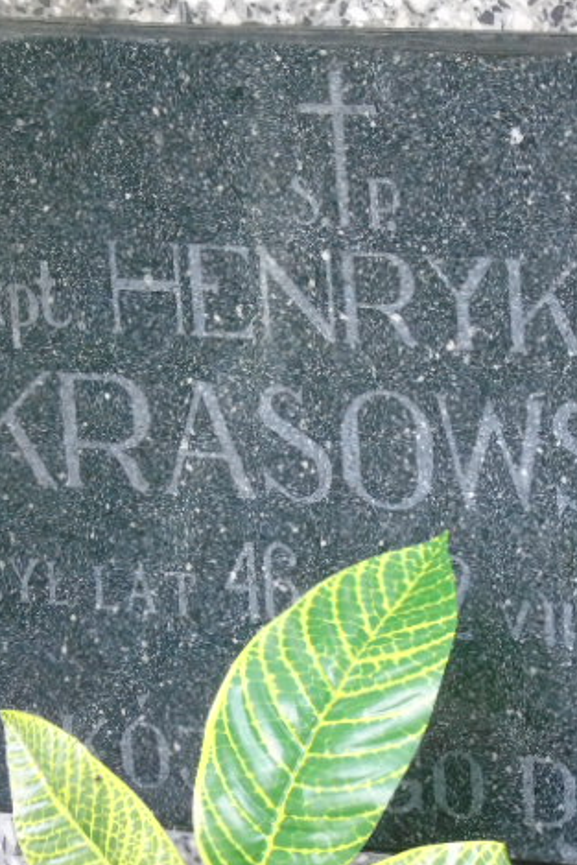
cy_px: 439
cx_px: 380
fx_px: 7231
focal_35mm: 301
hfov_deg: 4.6
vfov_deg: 6.8
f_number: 4.7
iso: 800
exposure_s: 1/50
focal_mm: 38
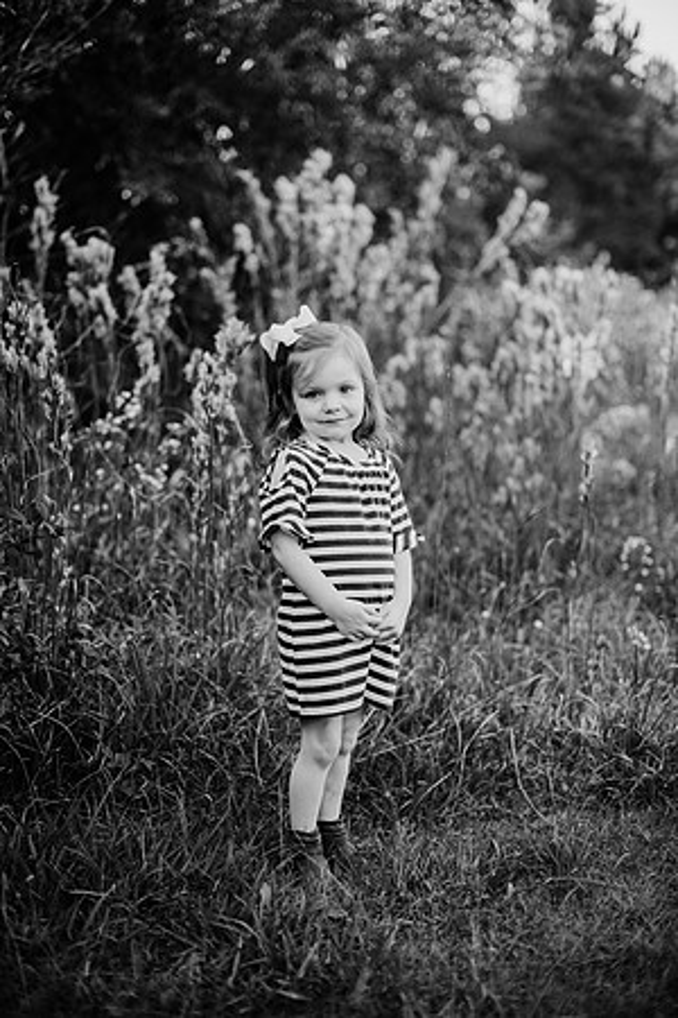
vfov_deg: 39.6
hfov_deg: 27.0
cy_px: 509
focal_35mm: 50
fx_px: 1412
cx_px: 339
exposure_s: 1/1000
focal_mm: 50
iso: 200
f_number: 2
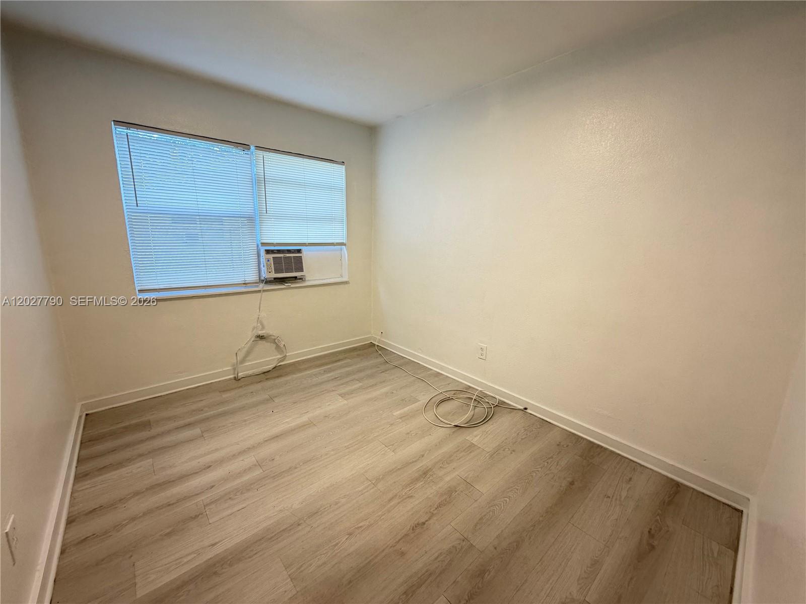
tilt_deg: -12.1
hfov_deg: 102.1
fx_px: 326
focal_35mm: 14
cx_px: 403
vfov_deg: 85.7
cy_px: 302
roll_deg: -0.8
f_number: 2.2
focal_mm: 2.22
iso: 200
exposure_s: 1/120
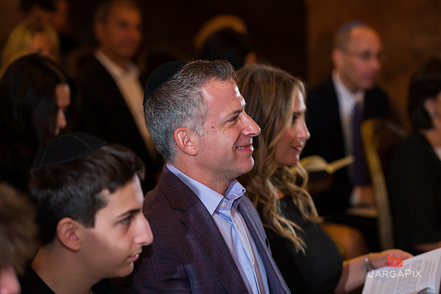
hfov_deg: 16.1
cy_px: 147
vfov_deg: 10.7
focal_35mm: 128
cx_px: 221
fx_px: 1561
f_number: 4
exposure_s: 1/200
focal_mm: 125
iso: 1000
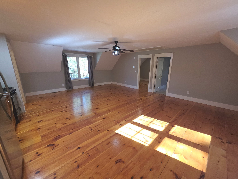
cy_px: 90
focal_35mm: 13
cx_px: 119
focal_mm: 2.2
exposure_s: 1/60
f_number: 1.9
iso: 40
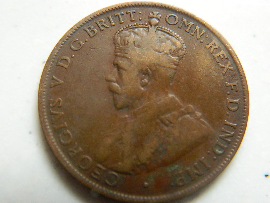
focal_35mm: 47
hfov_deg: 40.4
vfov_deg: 30.9
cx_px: 135
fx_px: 367
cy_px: 102
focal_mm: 8.4
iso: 400
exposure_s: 1/125
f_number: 3.6
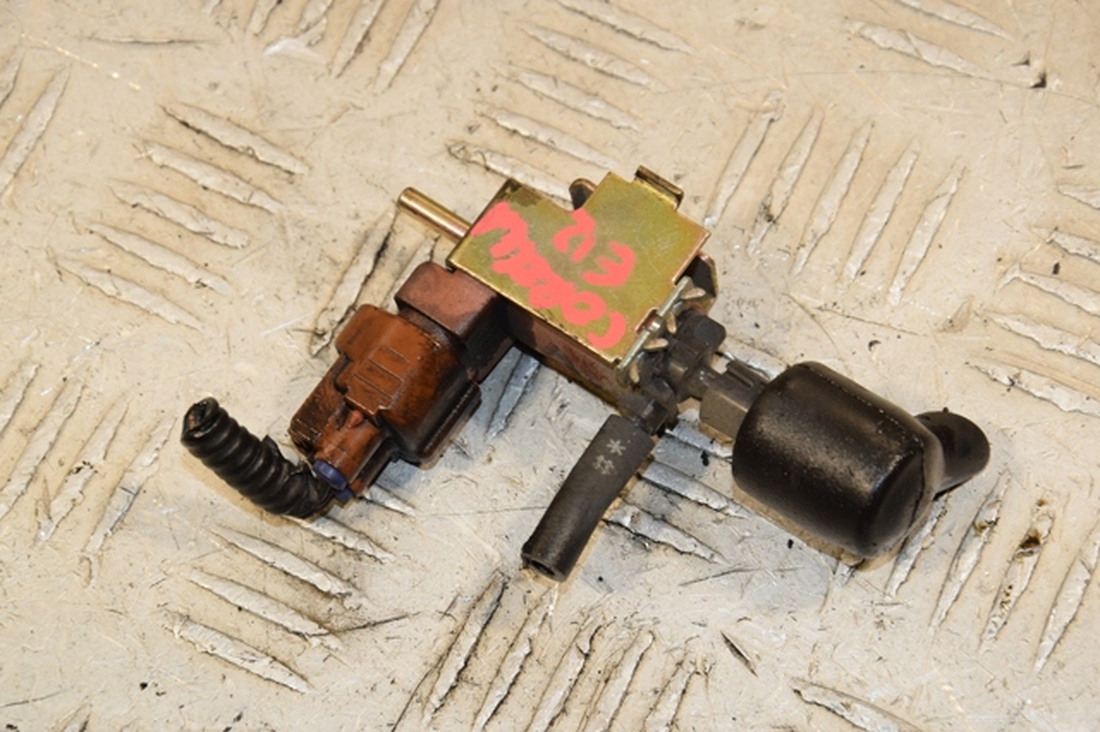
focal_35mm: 135
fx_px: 4123
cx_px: 550
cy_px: 366
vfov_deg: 10.1
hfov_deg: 15.2
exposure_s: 1/200
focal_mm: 90
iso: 800
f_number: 9
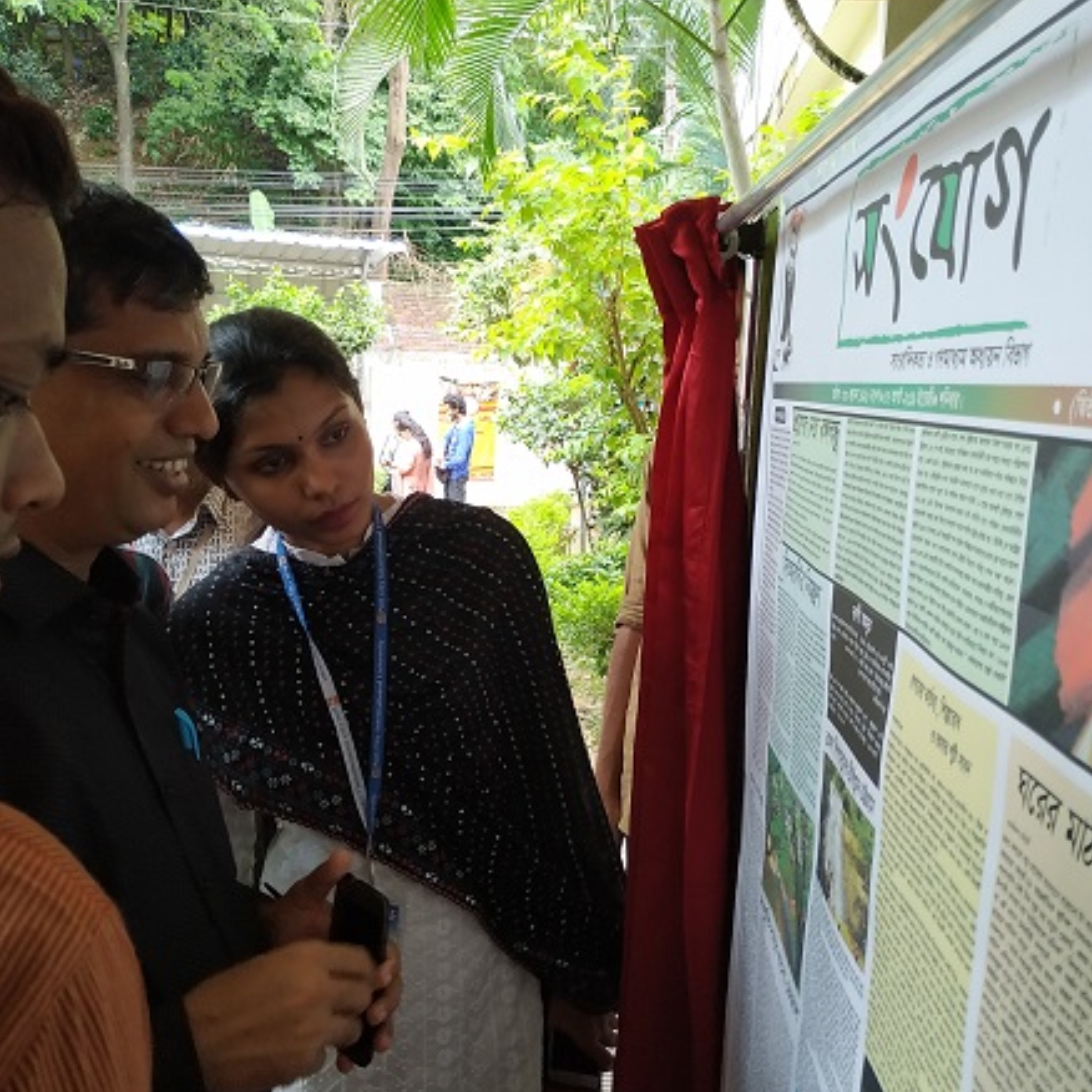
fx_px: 1106
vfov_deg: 52.5
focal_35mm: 31
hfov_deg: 52.5
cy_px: 561
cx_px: 568
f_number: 1.9
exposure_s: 1/100
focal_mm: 3.94
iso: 320
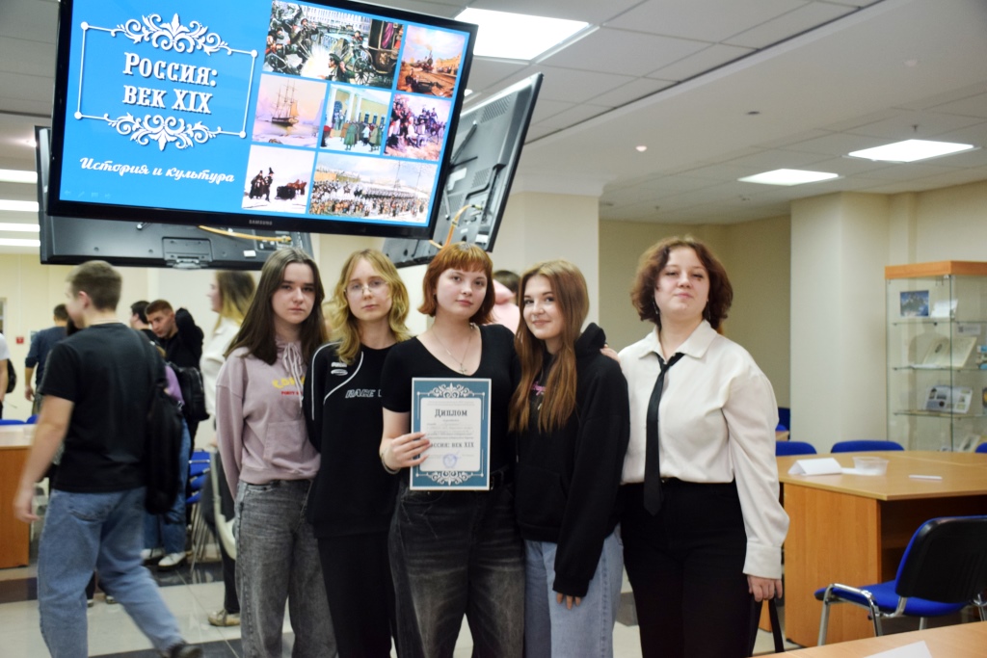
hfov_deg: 49.5
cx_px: 494
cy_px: 329
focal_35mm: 39
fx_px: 1069
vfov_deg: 34.2
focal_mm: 26
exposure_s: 1/60
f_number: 3.8
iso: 1000
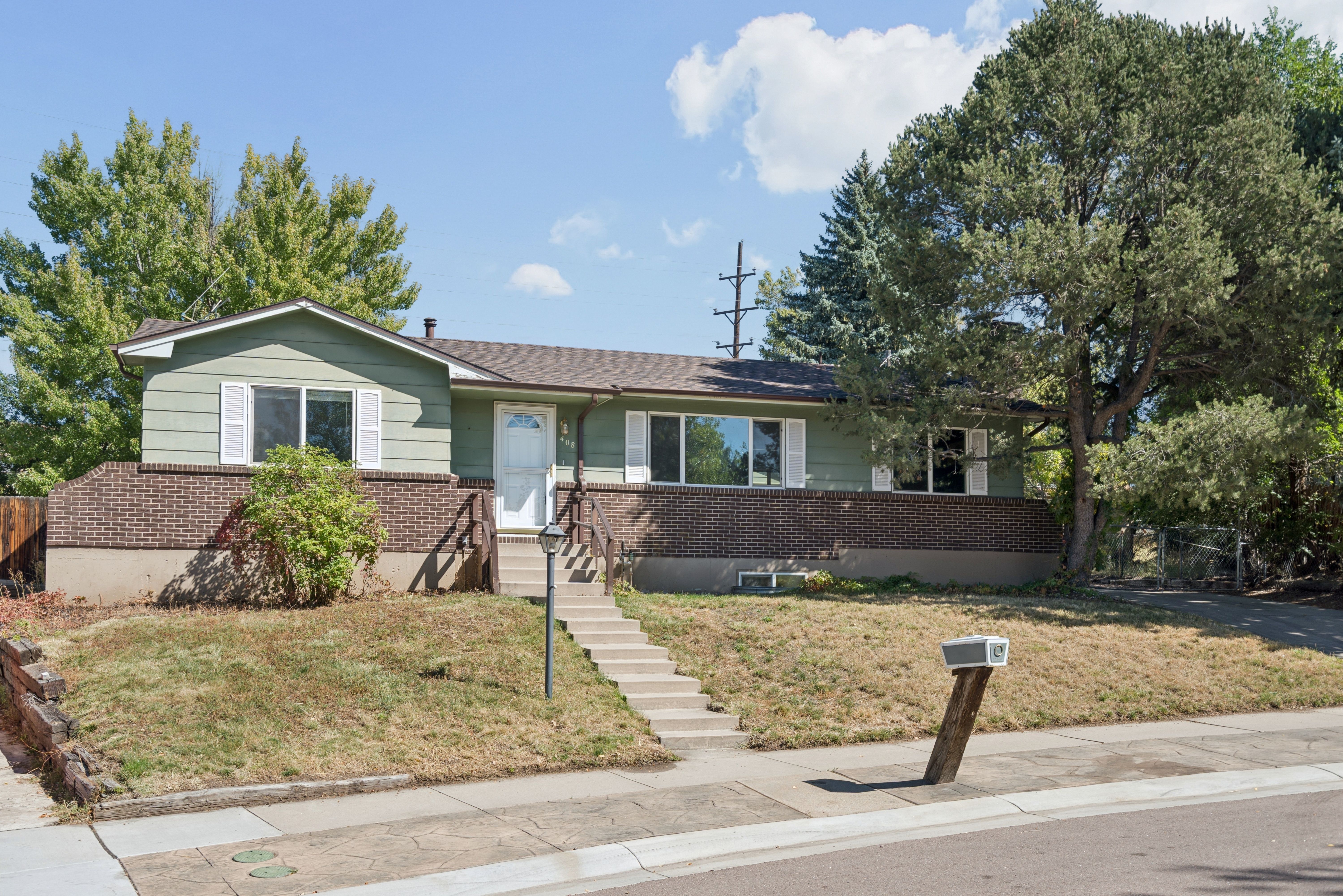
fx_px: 1231
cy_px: 448
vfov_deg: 40.0
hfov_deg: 57.2
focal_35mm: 33
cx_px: 672
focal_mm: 33
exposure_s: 1/200
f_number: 6.7
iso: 100
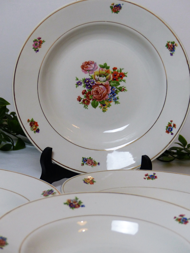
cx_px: 95
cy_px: 126
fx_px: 827
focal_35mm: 113
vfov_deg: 17.4
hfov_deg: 13.1
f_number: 2.8
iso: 200
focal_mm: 18.7
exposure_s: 1/60
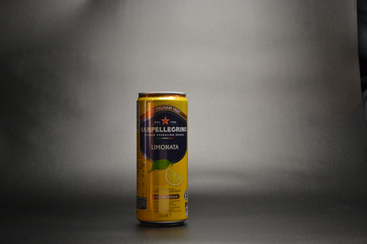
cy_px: 122
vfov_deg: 21.6
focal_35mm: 63
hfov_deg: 31.9
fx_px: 642
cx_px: 184
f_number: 4.8
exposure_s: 1/15
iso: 1100
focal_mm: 42
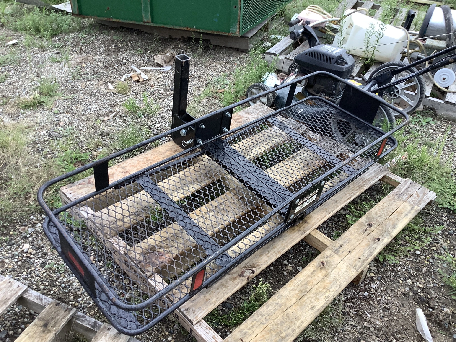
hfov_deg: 58.4
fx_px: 408
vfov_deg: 45.4
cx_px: 228
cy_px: 171
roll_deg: -5.1
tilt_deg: -37.8
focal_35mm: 31
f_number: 2.4
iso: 40
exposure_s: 1/120
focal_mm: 3.3
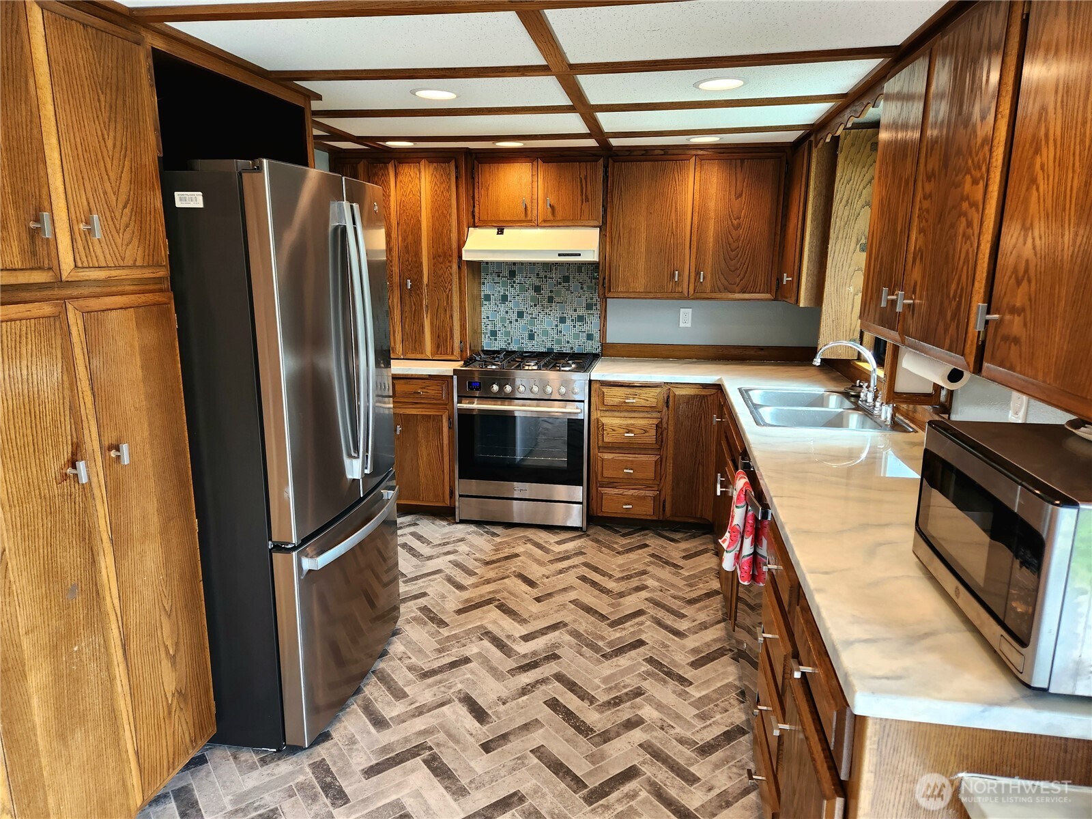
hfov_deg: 73.9
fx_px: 726
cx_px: 546
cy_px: 410
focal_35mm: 23
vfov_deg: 58.9
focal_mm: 5.4
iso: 160
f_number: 1.8
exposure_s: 1/120
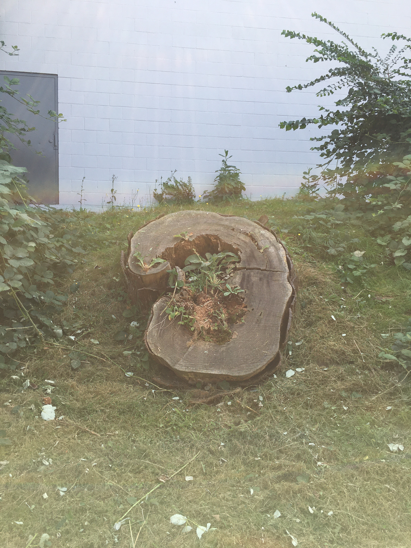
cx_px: 206
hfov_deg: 48.2
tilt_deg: -2.9
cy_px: 274
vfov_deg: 61.7
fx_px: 459
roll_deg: -0.8
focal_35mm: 29
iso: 25
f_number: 2.2
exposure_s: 1/469
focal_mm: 4.15
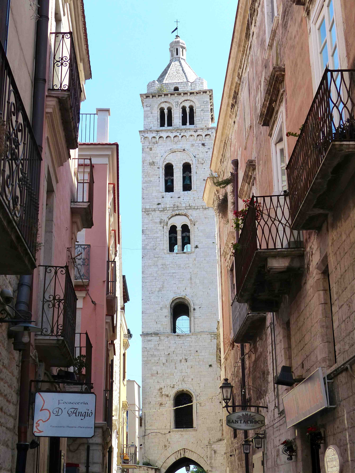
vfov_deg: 34.9
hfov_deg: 26.6
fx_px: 752
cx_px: 178
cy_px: 236
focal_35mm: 55
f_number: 4.5
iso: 200
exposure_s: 1/640
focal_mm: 9.4
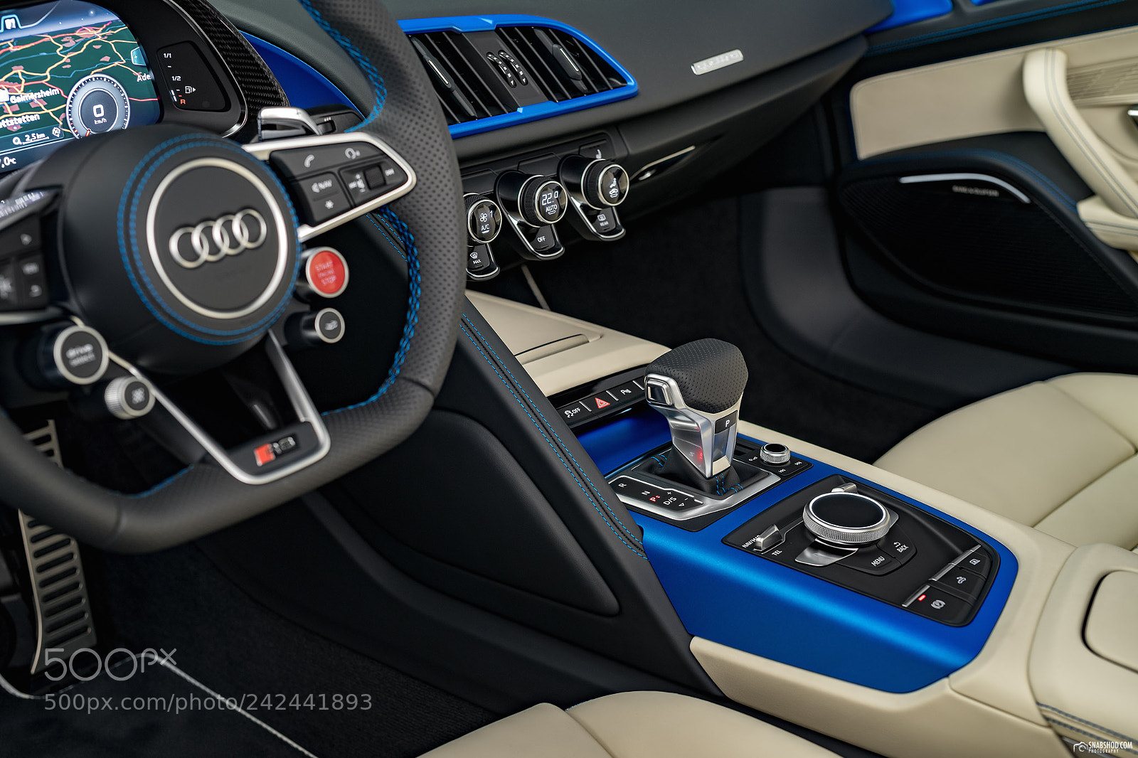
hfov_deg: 39.6
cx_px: 569
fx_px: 1580
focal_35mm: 50
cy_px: 379
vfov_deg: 27.0
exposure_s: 1/4
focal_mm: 50
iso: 100
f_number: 4
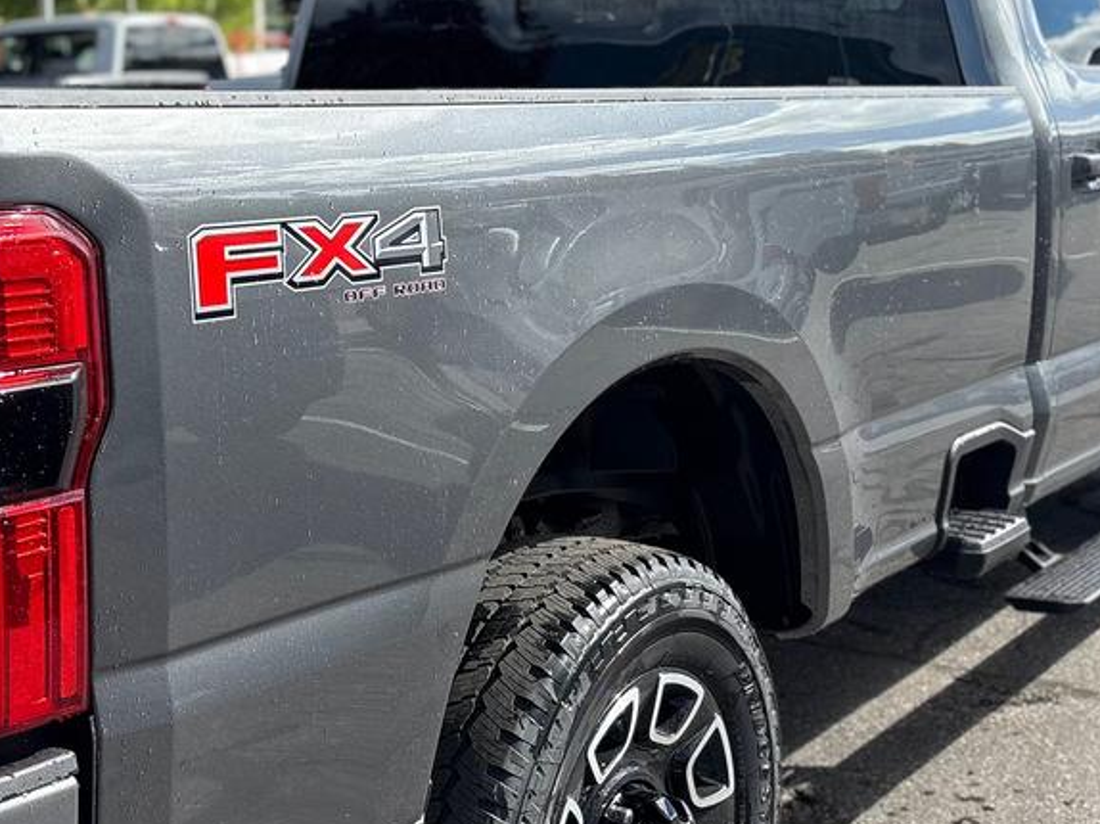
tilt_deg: -7.3
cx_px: 381
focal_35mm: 58
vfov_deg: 25.2
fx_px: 1842
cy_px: 330
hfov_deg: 33.0
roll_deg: +0.4
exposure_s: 1/1901
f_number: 1.6
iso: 50
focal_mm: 5.96
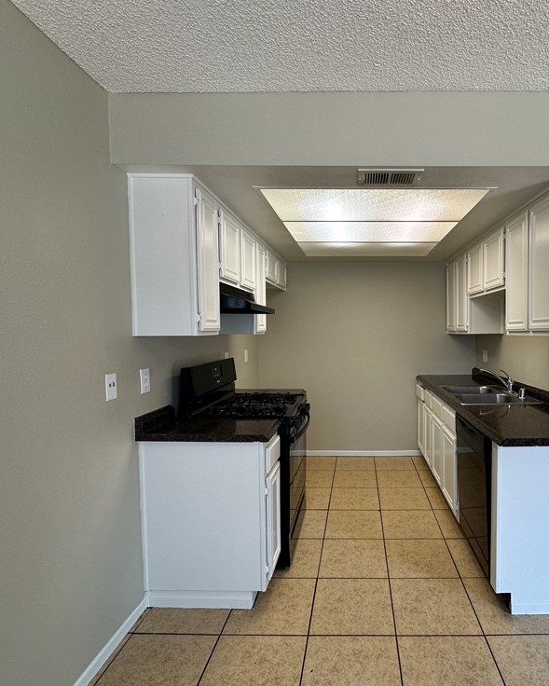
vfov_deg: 83.3
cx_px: 356
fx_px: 386
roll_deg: +0.2
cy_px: 350
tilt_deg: -2.1
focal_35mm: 19
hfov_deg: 69.3
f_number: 2.2
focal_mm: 2.22
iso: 100
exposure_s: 1/120
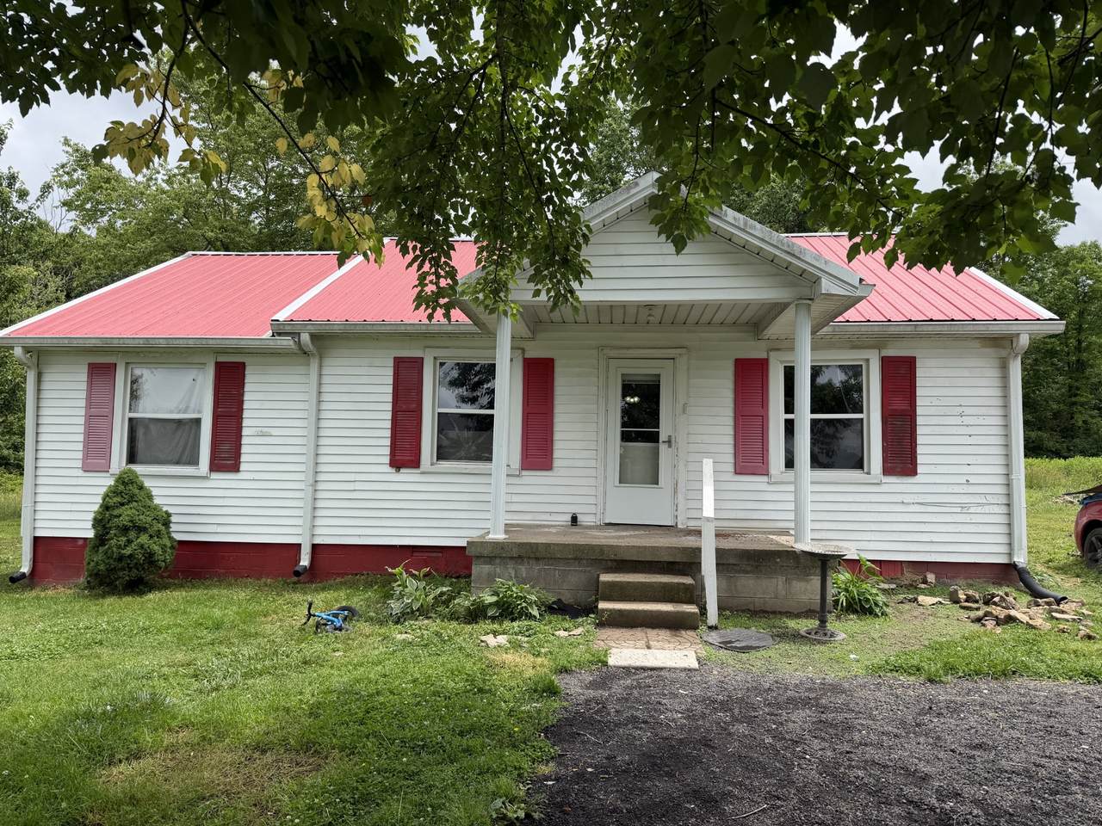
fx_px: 764
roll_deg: -1.2
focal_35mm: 24
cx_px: 551
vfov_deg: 56.8
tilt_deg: +4.1
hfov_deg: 71.6
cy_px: 413
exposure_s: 1/2703
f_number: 1.78
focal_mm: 6.76
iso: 80
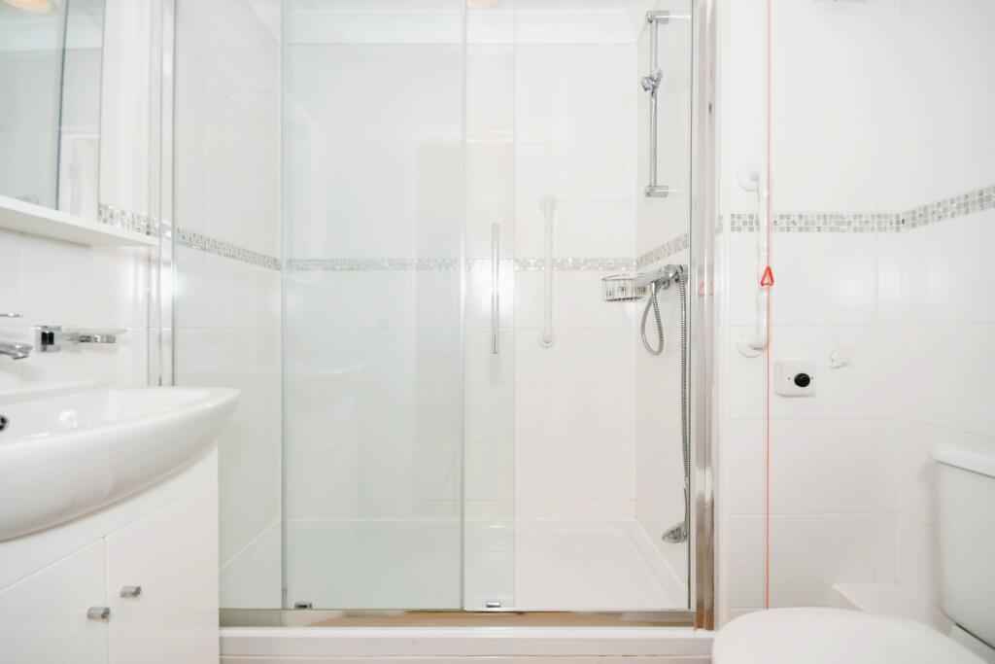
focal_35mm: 15
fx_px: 415
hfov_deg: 100.4
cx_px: 498
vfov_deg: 77.3
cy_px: 332
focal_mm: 10
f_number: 8
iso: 400
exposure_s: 1/20
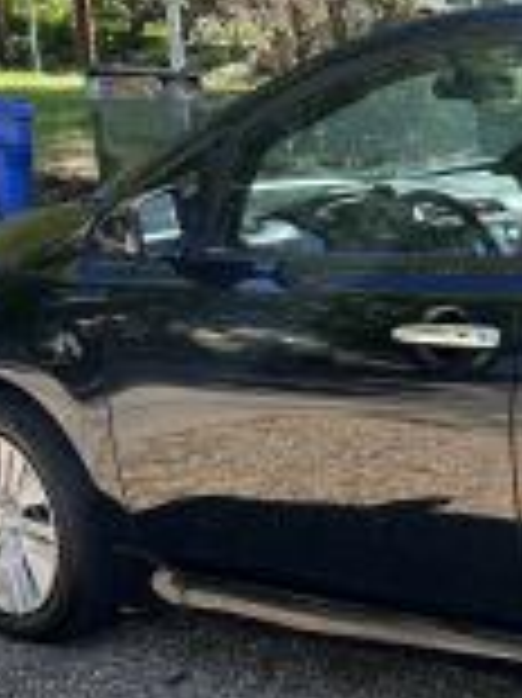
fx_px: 1570
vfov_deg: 25.0
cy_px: 441
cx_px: 814
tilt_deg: -11.8
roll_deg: -0.4
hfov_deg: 16.9
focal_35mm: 78
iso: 80
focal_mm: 6.86
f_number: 1.78
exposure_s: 1/597
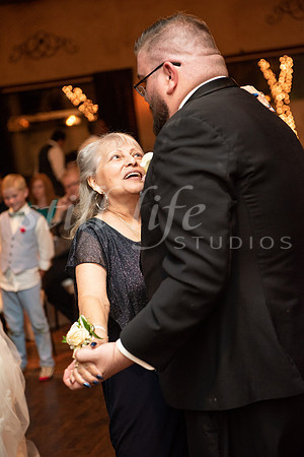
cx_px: 152
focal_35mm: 70
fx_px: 887
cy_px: 228
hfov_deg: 19.5
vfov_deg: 28.8
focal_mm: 70
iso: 3200
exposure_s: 1/125
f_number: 3.2
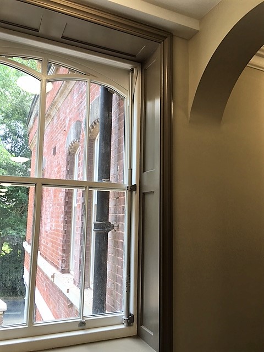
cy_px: 176
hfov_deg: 48.2
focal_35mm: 29
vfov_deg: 61.7
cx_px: 132
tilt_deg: +6.5
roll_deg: -2.0
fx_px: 295
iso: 32
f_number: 2.2
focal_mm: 4.15
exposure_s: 1/50
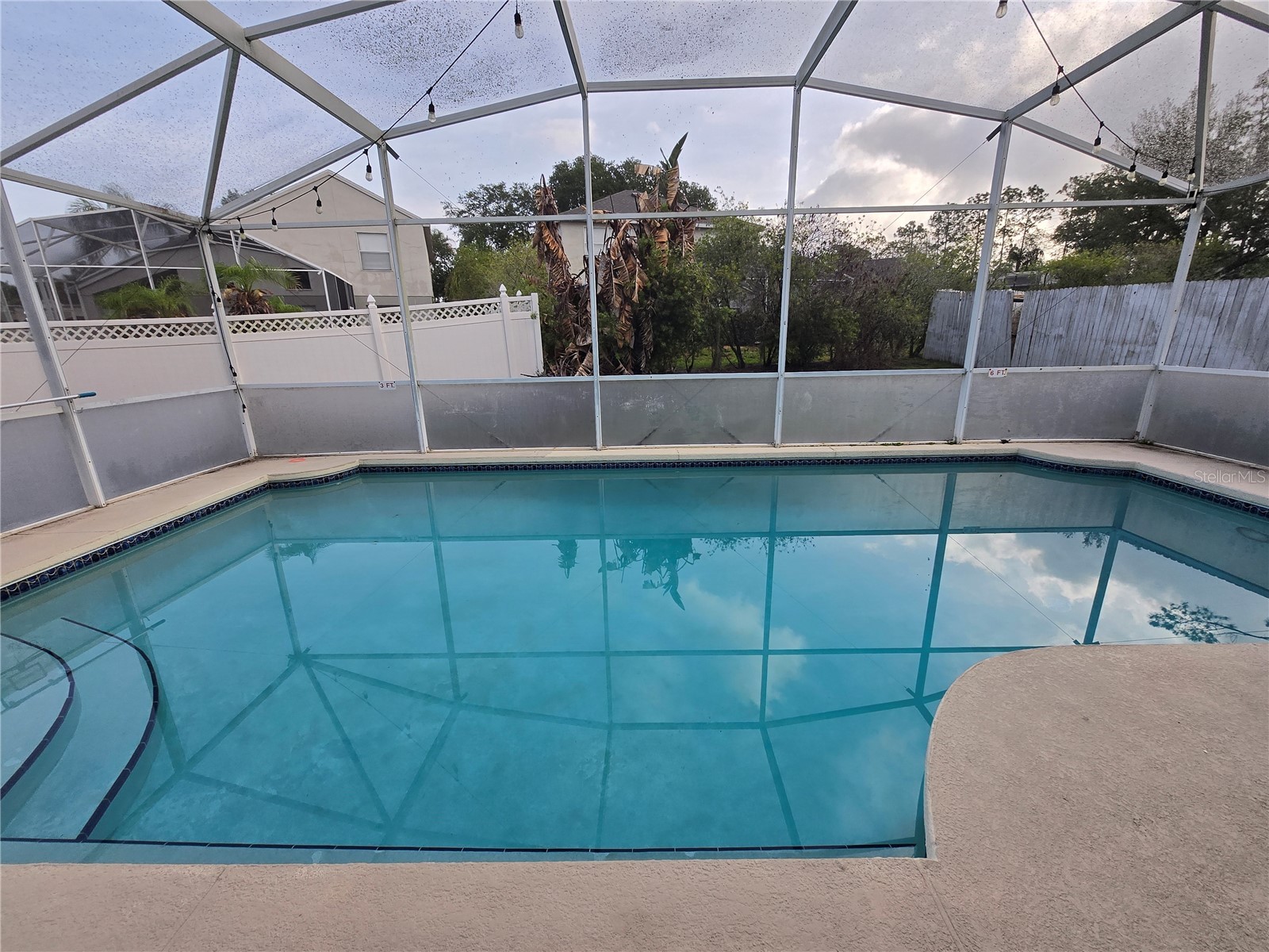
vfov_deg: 89.9
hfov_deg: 106.2
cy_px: 476
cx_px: 634
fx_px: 477
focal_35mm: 13
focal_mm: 1.7
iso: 25
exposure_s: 1/323
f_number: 2.2
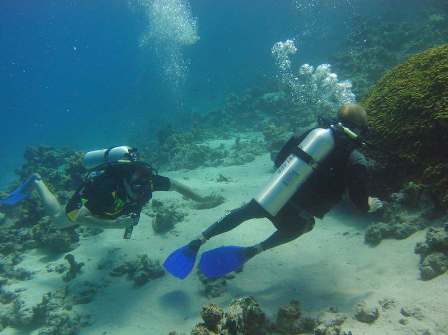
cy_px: 168
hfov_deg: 54.0
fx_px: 440
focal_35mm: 34
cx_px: 224
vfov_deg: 41.8
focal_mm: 5.7
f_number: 4.9
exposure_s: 1/188
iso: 50
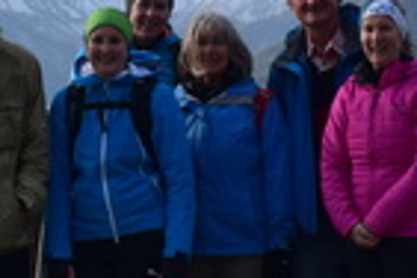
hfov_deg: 9.1
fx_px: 2594
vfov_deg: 6.1
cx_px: -59
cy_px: 109
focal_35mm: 224
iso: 400
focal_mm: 28
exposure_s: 1/320
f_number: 10
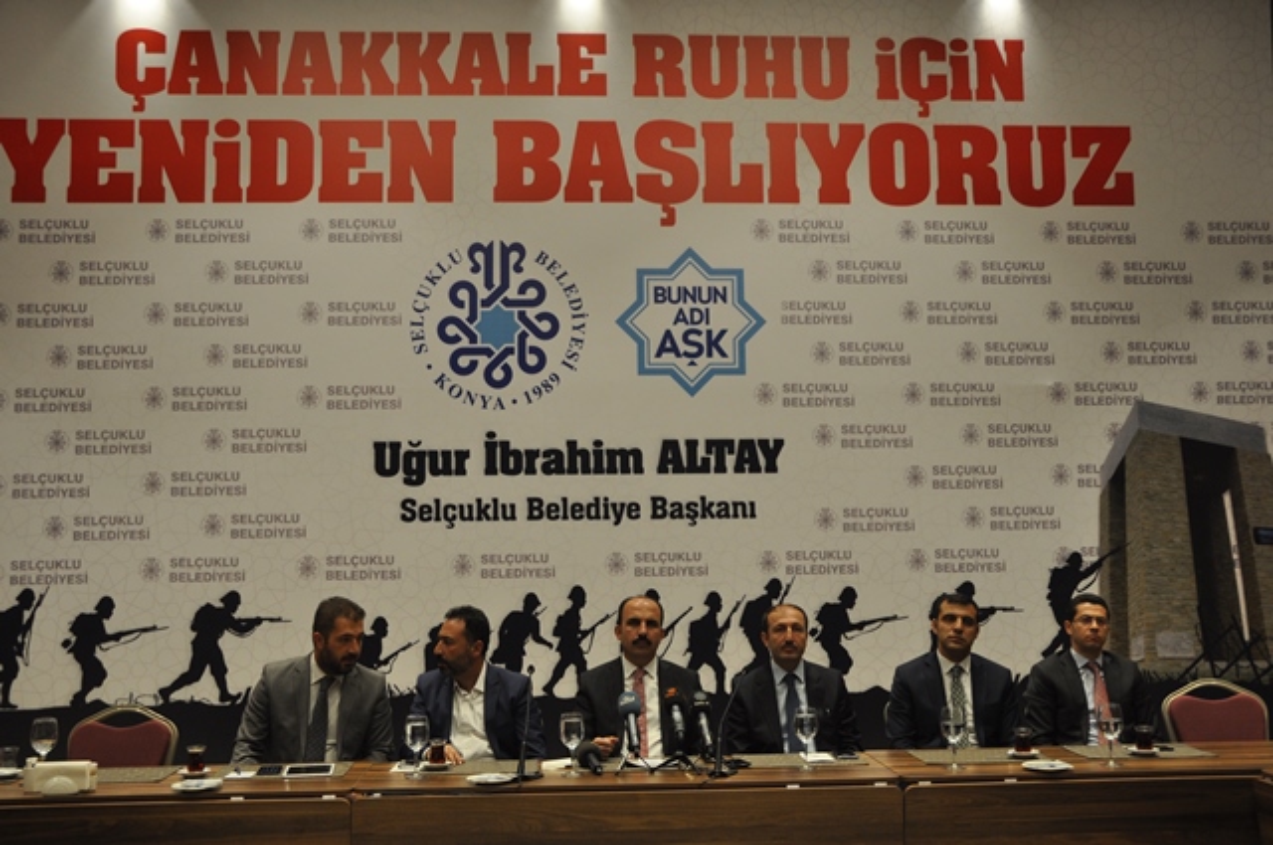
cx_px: 636
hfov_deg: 48.0
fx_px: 1430
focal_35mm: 40
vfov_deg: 32.9
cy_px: 422
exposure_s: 1/60
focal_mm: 27
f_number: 4
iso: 560
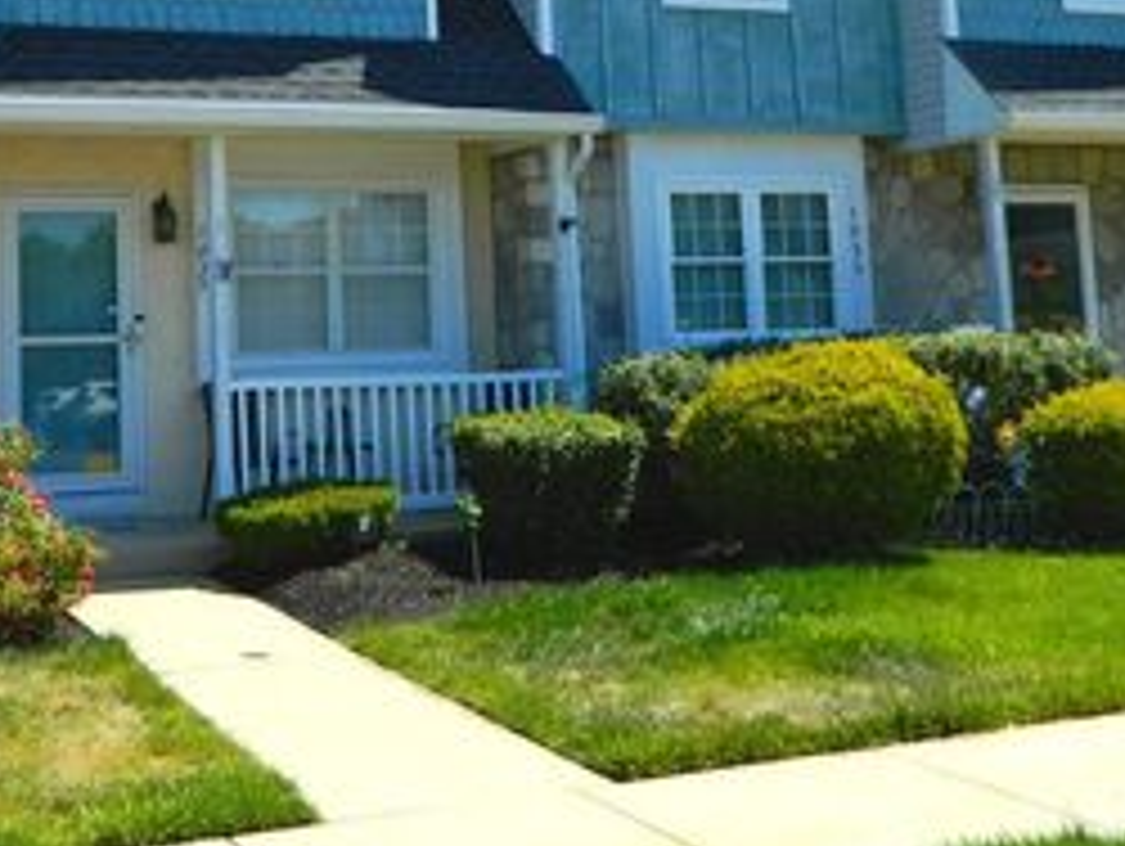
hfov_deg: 37.2
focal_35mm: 50
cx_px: 284
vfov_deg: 28.6
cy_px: 187
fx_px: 1627
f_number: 3.1
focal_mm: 4.5
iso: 80
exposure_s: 1/800
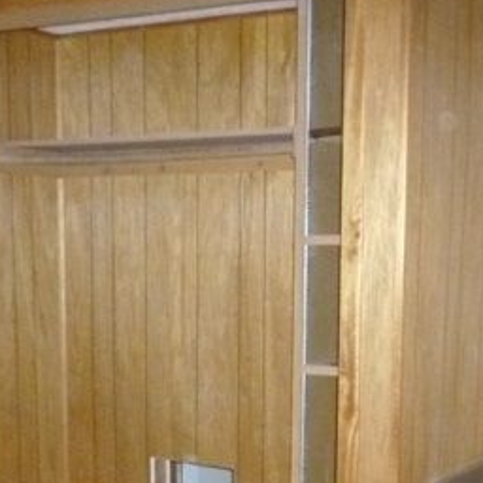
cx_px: 313
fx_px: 1010
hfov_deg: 26.8
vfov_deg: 26.1
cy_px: 425
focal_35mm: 64
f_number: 3.3
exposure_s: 1/8
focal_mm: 5.2
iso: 800
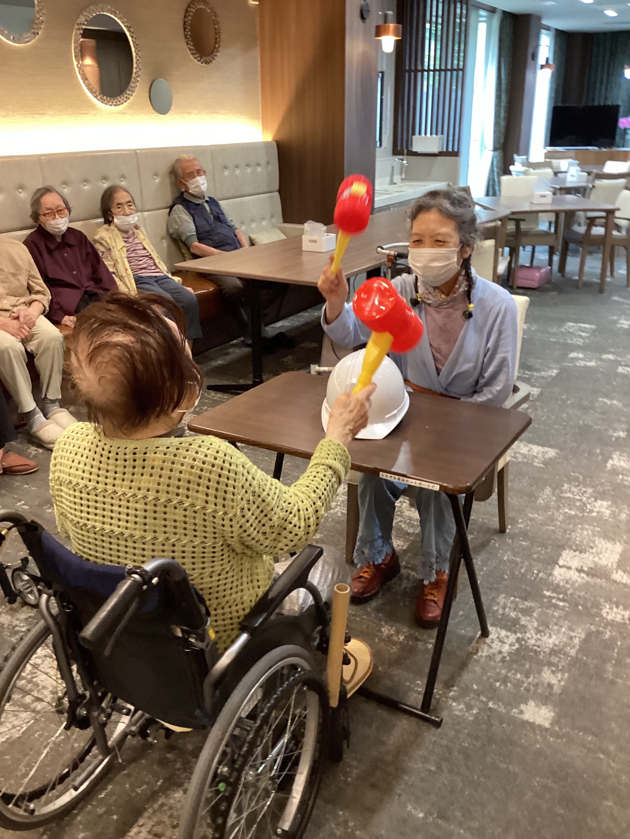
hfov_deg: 45.4
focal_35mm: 31
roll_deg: -1.1
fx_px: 752
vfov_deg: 58.4
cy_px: 420
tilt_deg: -21.8
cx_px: 315
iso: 320
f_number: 2.4
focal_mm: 3.3
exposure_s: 1/50
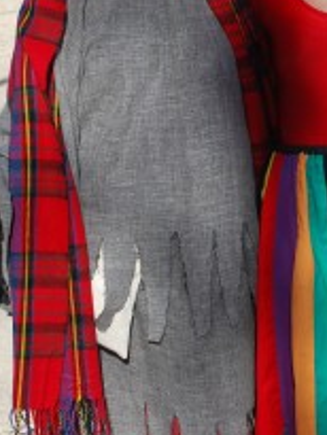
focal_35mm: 115
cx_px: 240
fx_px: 1447
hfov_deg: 12.9
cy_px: 112
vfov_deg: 17.0
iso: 100
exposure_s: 1/250
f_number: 8
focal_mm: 34
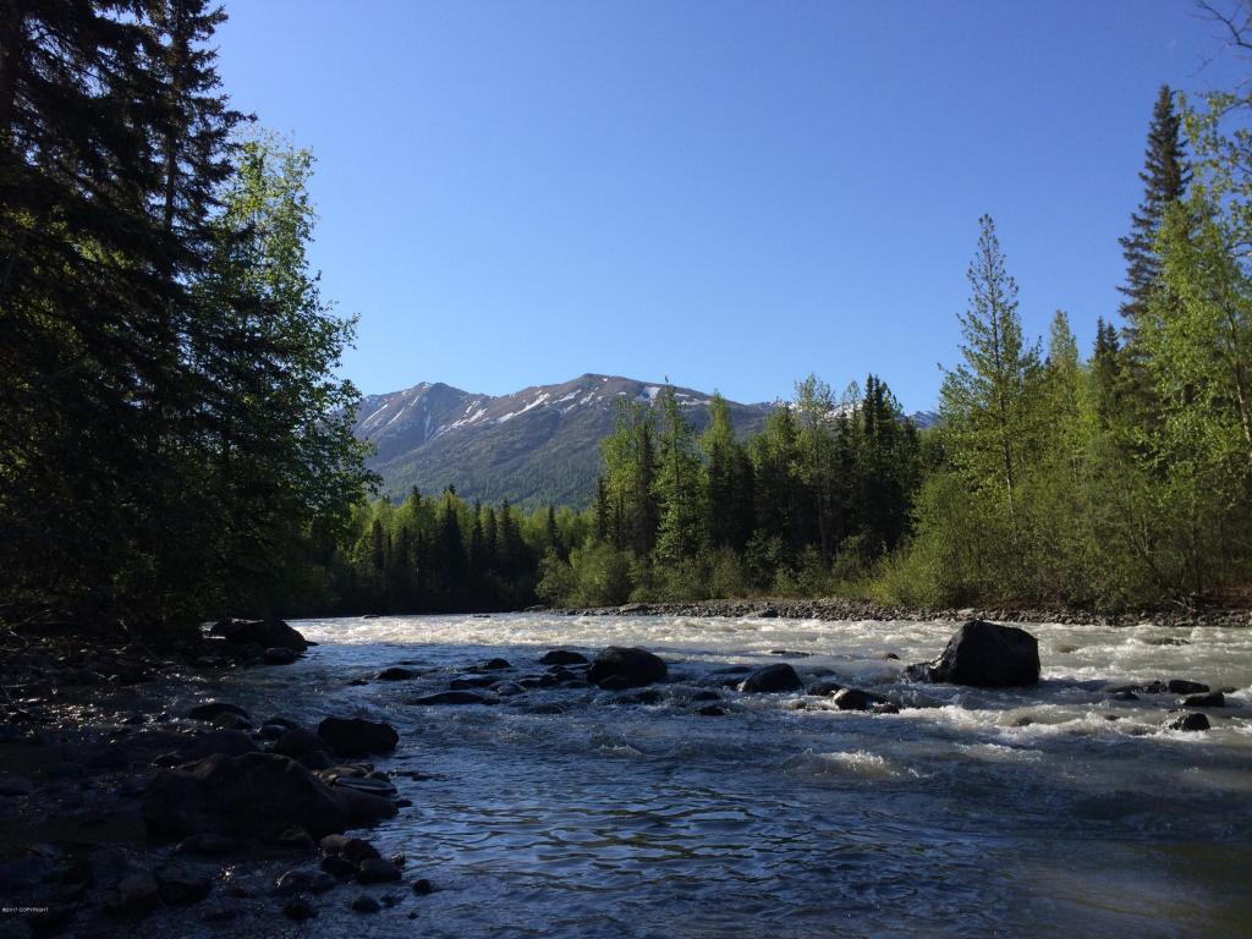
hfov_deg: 61.7
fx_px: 1049
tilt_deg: +8.6
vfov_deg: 48.2
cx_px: 626
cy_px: 470
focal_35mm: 29
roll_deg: +2.1
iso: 32
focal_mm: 4.15
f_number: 2.2
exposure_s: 1/2053
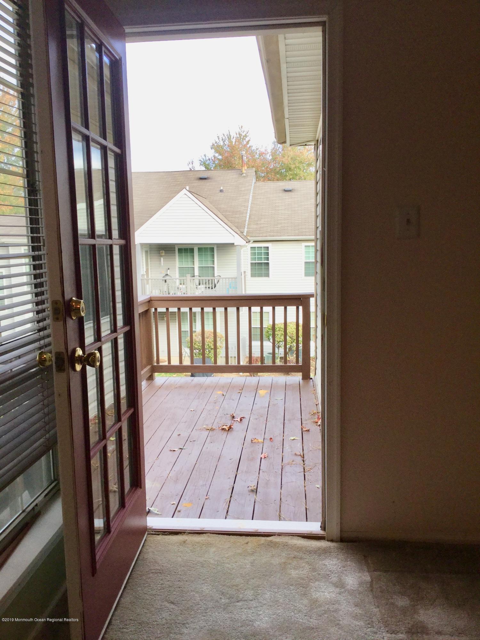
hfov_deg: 45.4
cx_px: 240
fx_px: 573
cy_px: 320
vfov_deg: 58.4
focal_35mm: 31
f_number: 2.4
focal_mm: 3.3
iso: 25
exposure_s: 1/122
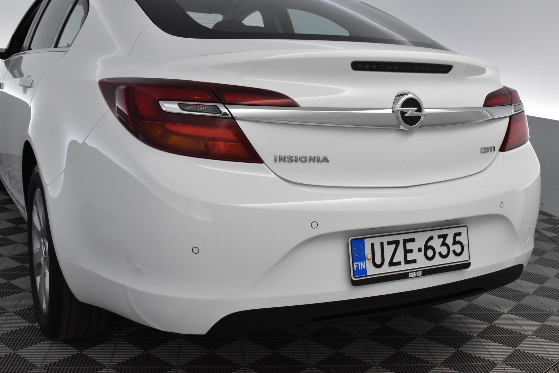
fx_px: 629
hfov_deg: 47.9
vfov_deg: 33.0
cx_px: 280
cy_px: 186
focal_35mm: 40
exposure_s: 1/200
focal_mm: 27
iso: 3200
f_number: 7.1
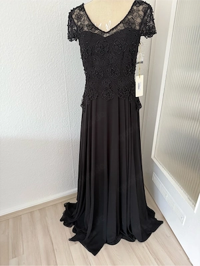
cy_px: 133
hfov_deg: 56.8
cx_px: 100
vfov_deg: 71.6
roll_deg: +1.7
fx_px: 185
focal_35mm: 24
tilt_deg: -28.6
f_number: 1.78
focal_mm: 6.76
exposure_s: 1/60
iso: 250
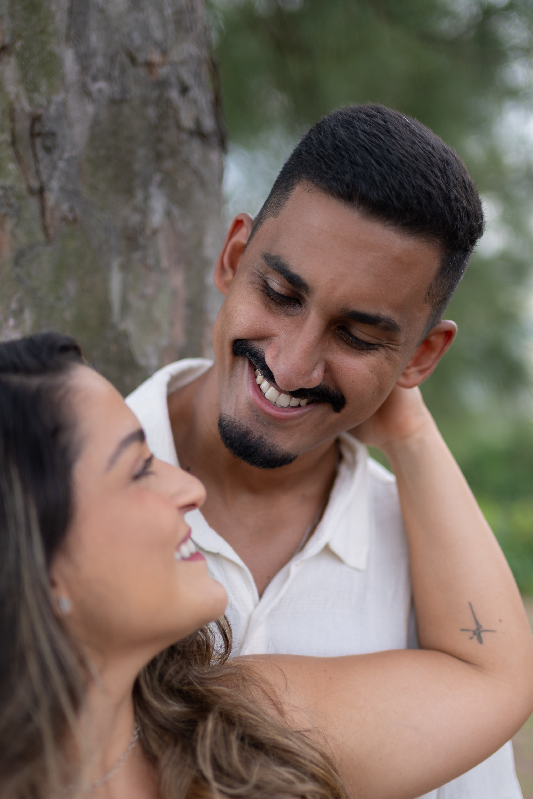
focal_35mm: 52
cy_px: 400
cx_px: 266
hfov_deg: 26.0
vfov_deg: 38.2
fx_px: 1155
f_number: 1.4
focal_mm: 35
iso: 100
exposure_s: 1/640
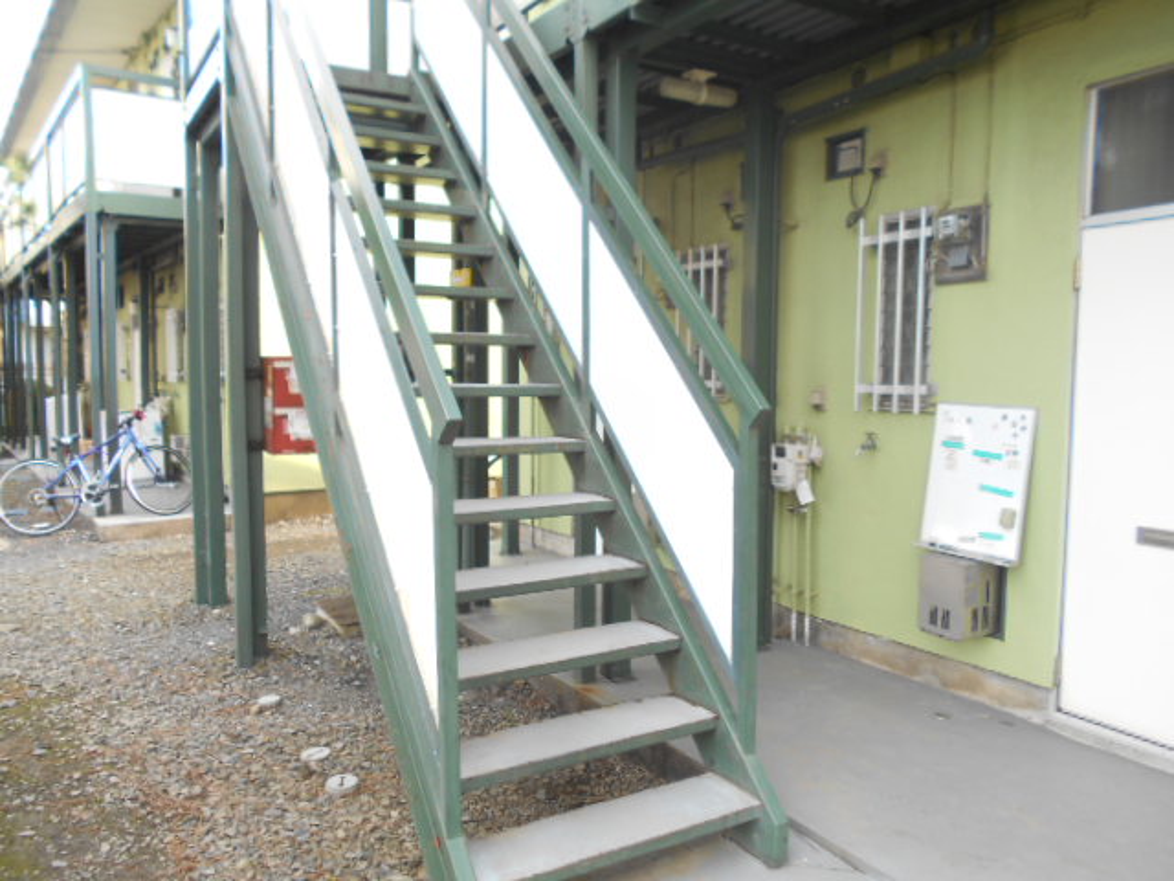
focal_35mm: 26
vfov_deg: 53.1
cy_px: 440
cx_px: 587
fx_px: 882
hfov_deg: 67.3
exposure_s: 1/80
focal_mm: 4.6
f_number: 3.2
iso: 80
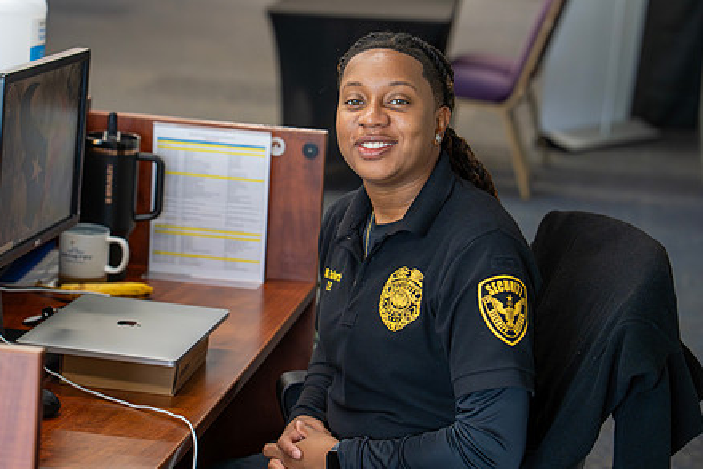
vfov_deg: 12.3
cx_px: 337
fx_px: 2188
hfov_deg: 18.2
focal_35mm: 112
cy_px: 216
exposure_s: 1/160
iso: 1000
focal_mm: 85
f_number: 3.5
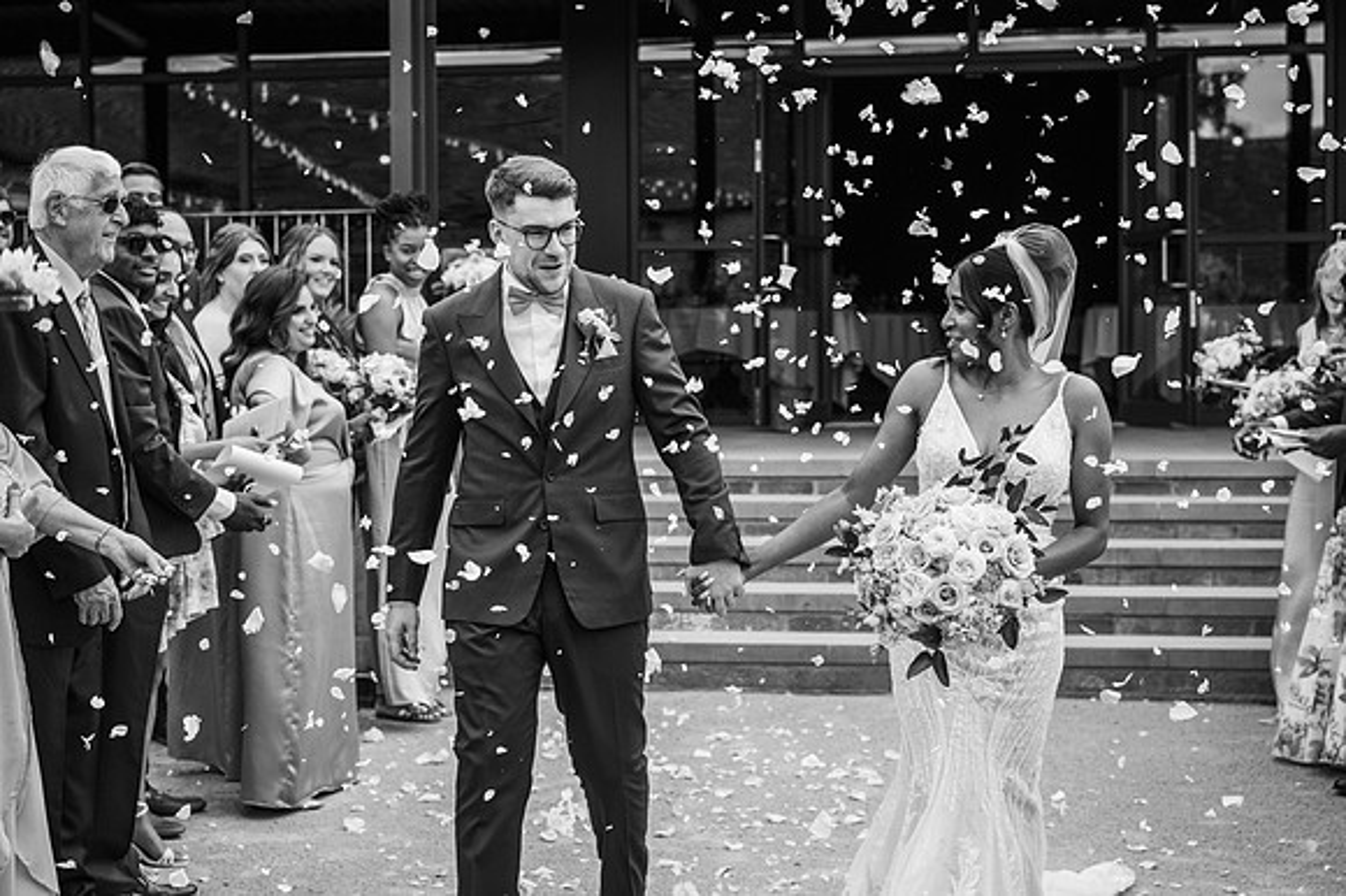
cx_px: 673
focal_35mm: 62
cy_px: 448
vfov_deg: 21.9
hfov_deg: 32.4
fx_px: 2317
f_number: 5
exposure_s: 1/1000
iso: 320
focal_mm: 62
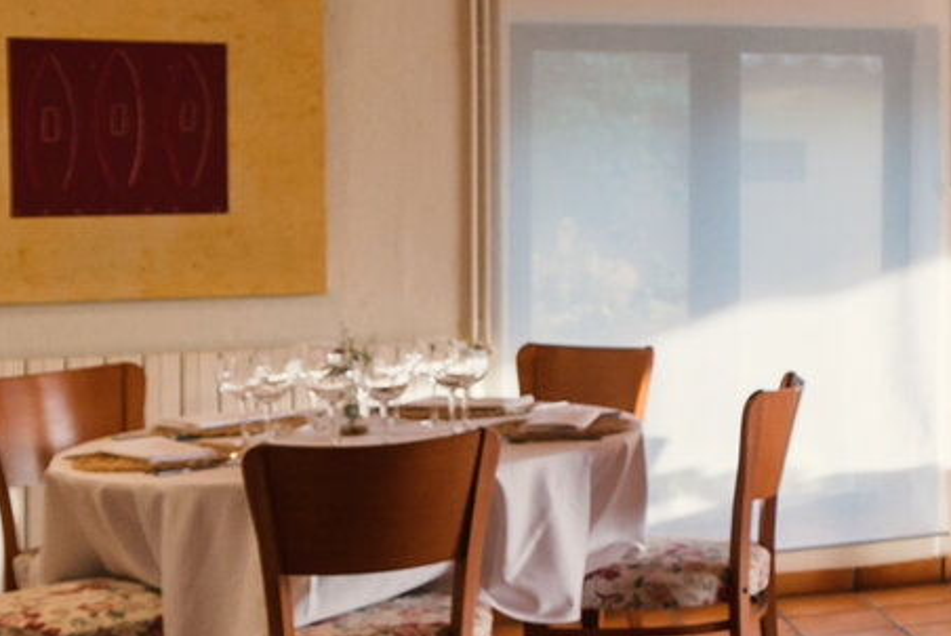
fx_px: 2035
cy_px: 275
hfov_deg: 20.8
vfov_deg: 17.7
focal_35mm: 77
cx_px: 1559
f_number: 4
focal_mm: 17
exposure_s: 1/100
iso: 800
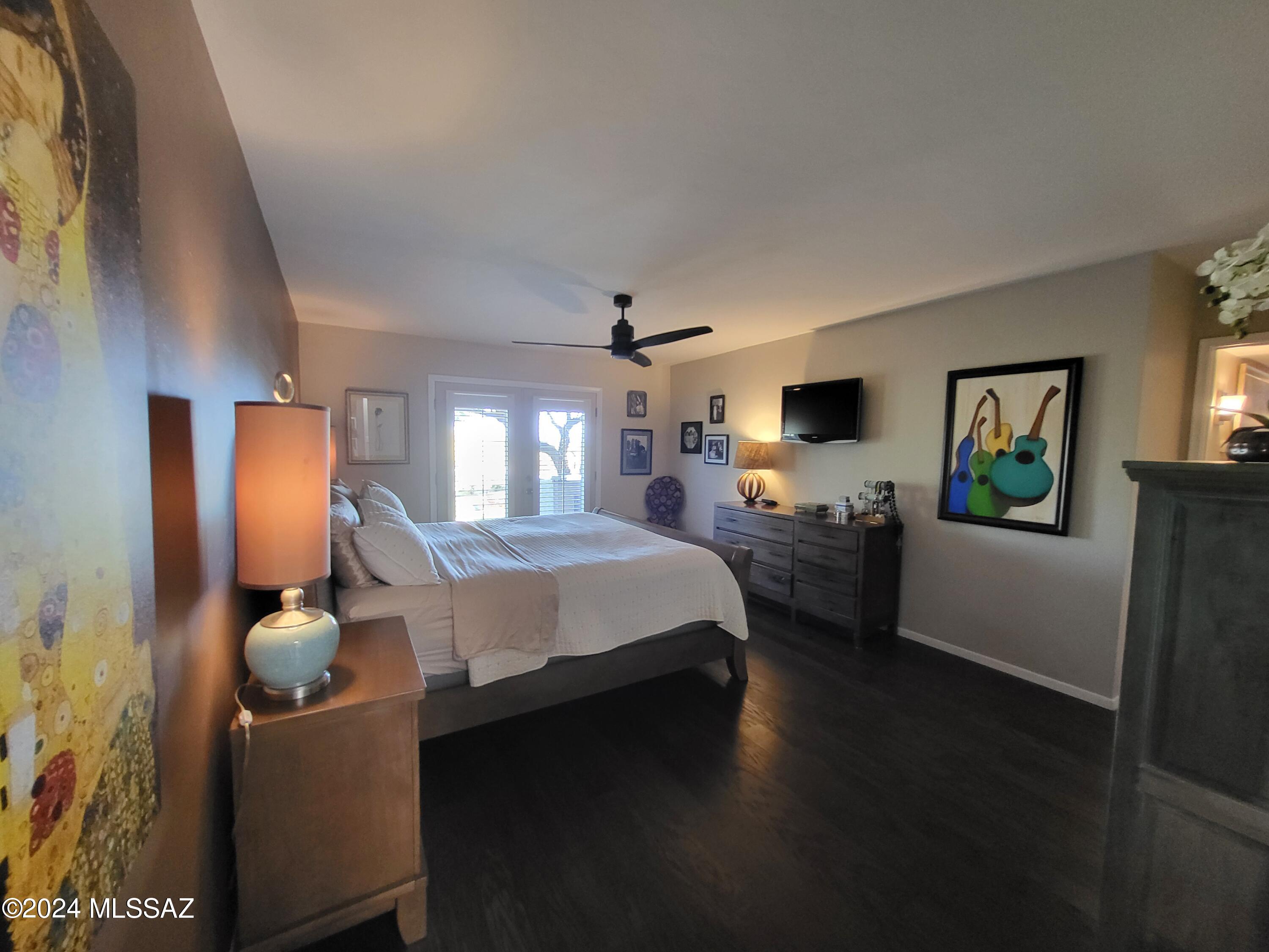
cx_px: 634
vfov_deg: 89.9
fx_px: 477
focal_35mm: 13
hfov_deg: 106.2
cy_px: 476
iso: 320
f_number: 2.2
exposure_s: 1/30
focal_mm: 1.74
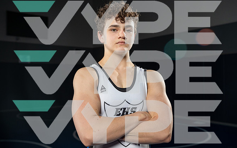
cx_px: 118
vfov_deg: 30.6
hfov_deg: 47.2
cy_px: 72
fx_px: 271
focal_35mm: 42
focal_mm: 41
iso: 800
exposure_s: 1/125
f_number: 4.5
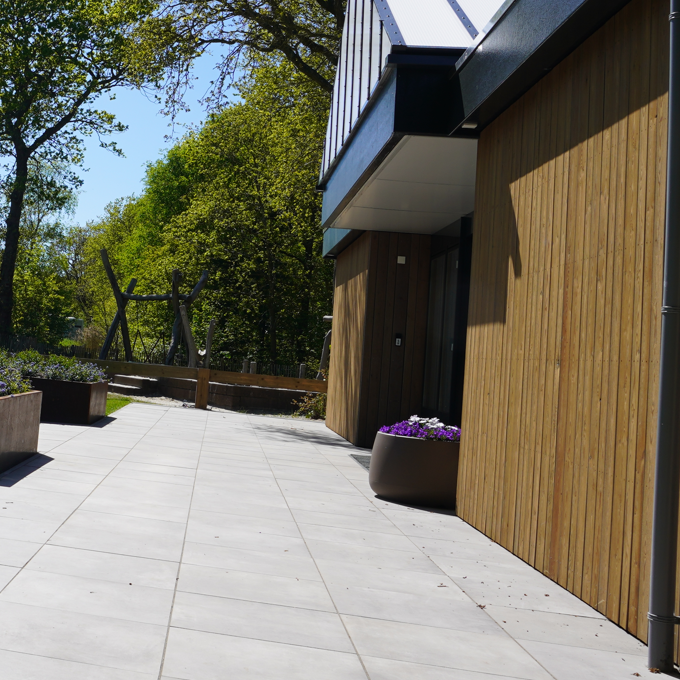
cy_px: 208
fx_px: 1089
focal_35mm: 49
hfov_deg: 30.3
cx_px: -101
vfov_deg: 34.2
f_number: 10
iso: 100
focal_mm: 16
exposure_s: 1/160
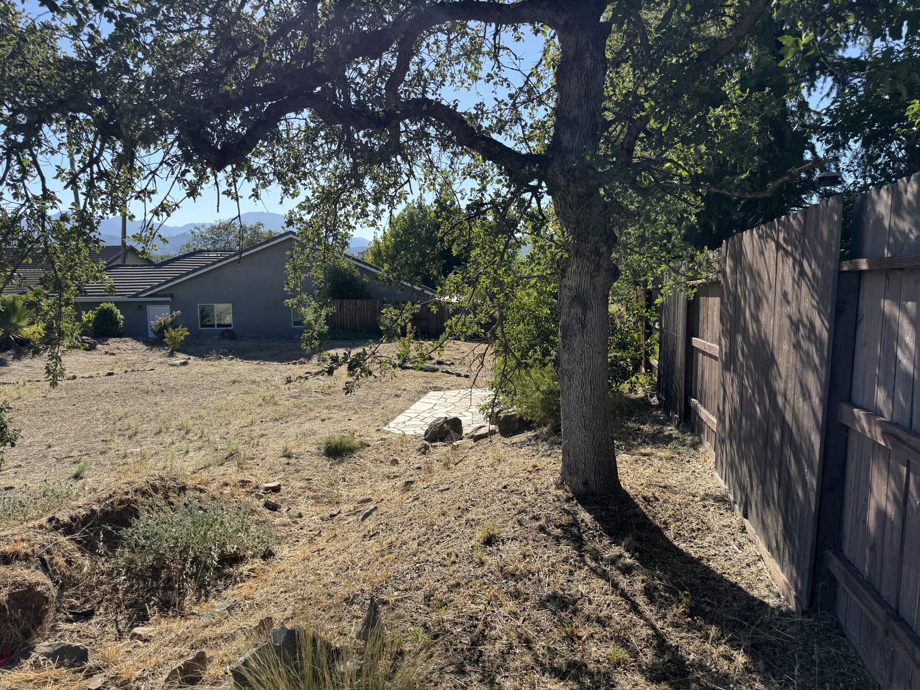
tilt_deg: -7.6
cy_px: 345
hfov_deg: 71.6
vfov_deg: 56.8
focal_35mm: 24
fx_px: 638
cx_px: 460
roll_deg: -0.4
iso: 80
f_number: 1.78
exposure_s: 1/2833
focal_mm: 6.76
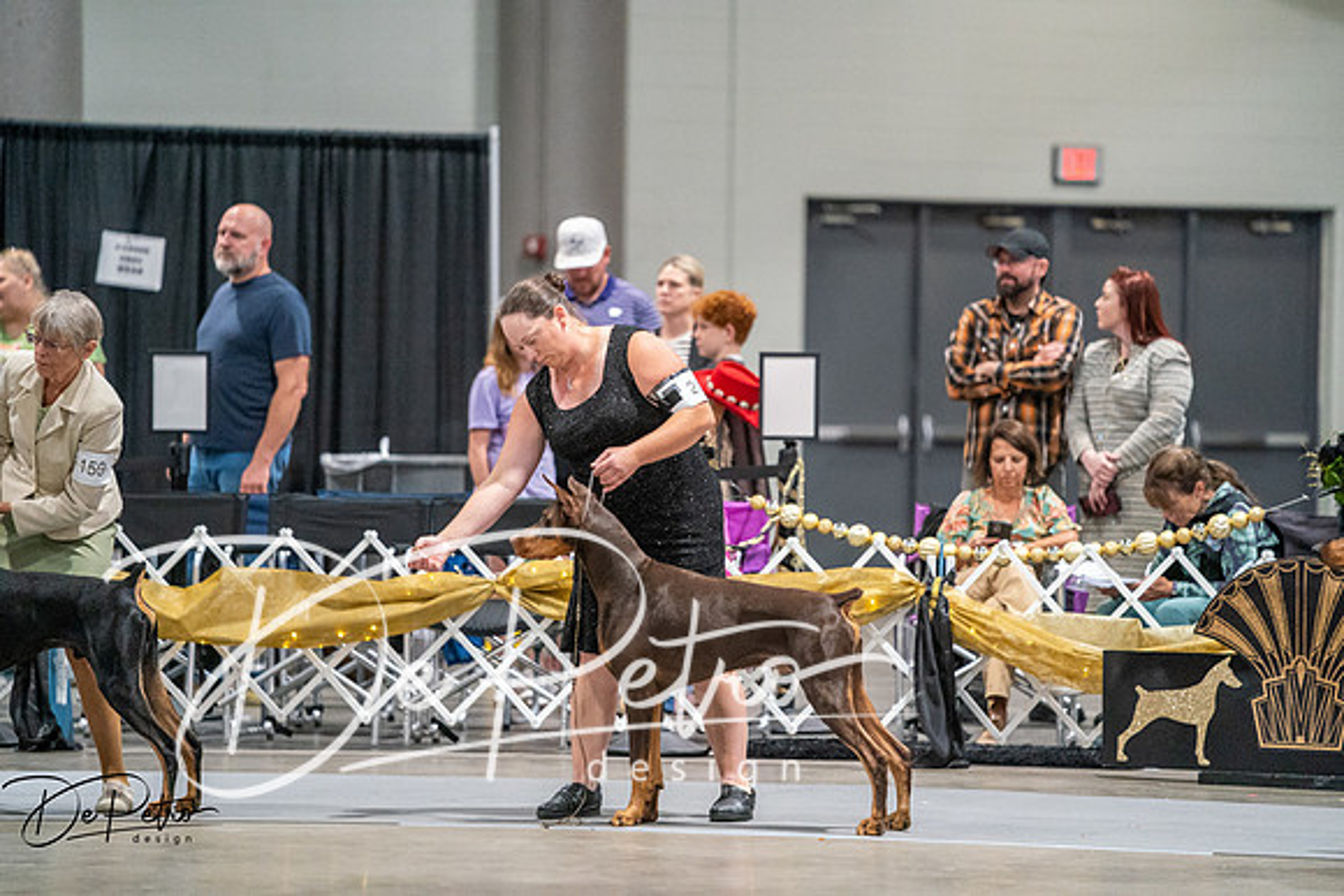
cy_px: 448
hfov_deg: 10.3
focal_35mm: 200
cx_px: 672
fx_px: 7468
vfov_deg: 6.9
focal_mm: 200
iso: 6400
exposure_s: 1/250
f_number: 2.8
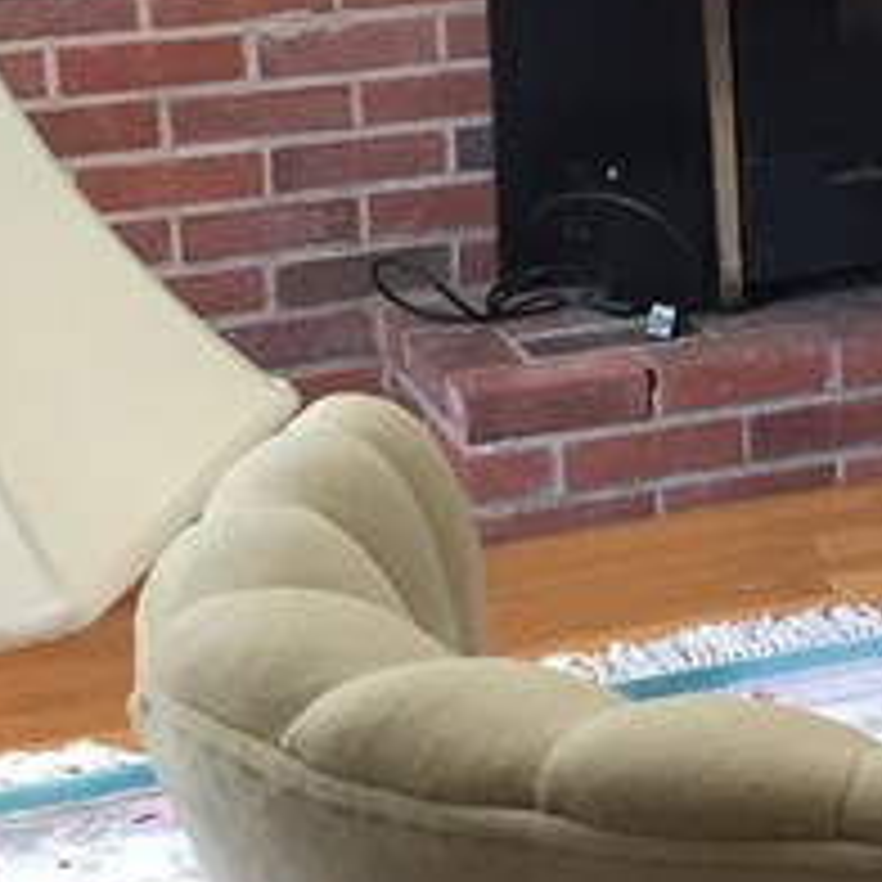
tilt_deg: -7.7
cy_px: -63
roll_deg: -0.9
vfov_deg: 12.8
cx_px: 1638
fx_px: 3863
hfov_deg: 11.9
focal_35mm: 134
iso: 32
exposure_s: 1/30
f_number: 2.2
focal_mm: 4.15
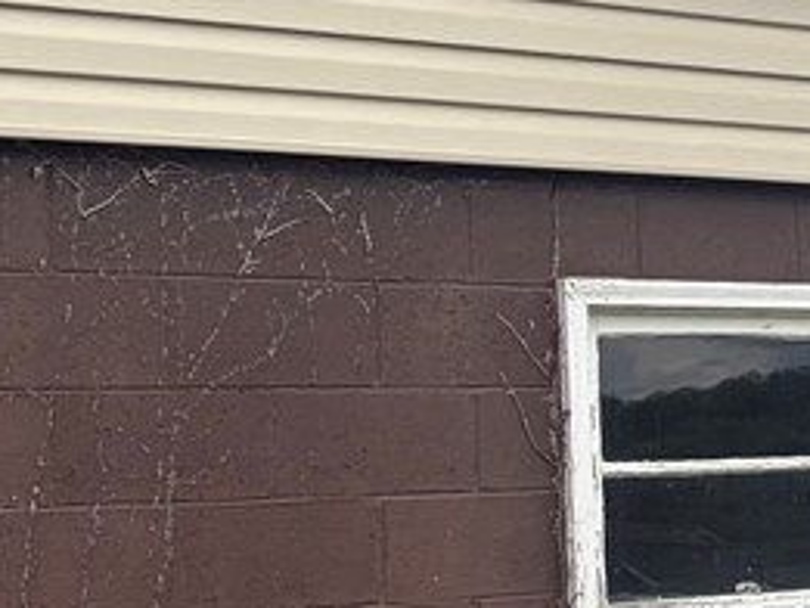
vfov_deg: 14.5
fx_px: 2388
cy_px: 248
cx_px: 841
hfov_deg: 18.7
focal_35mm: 102
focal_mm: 5.96
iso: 50
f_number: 1.6
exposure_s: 1/2075
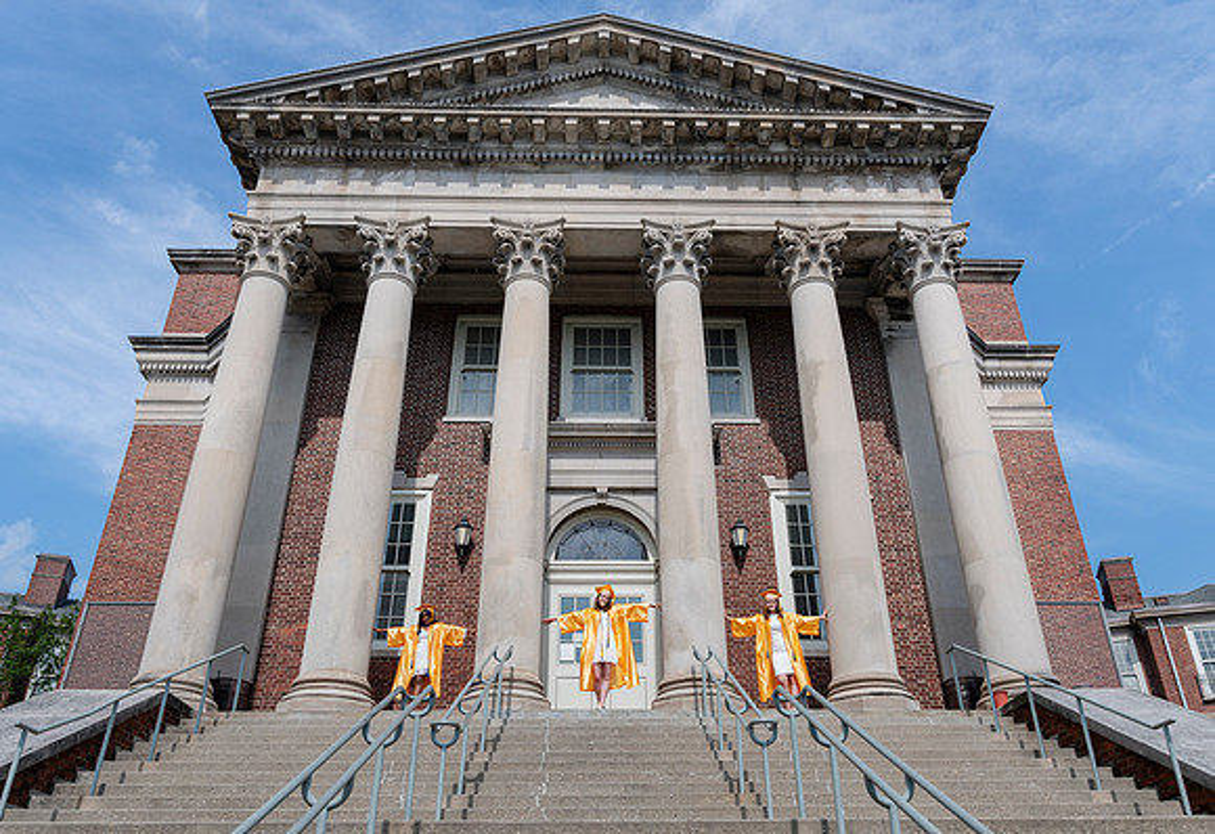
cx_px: 620
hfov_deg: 67.6
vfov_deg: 49.3
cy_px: 417
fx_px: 908
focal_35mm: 27
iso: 80
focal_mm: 24
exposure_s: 1/500
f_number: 5.6
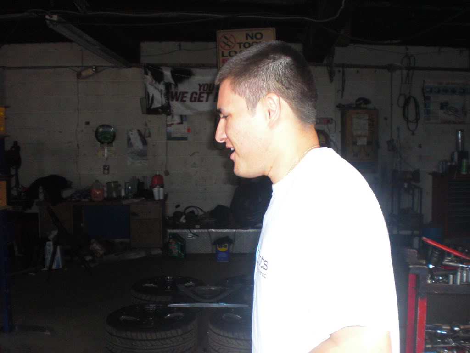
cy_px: 176
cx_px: 235
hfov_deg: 49.0
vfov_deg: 37.7
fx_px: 516
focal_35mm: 38
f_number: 3.1
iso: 200
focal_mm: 6.3
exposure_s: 1/125
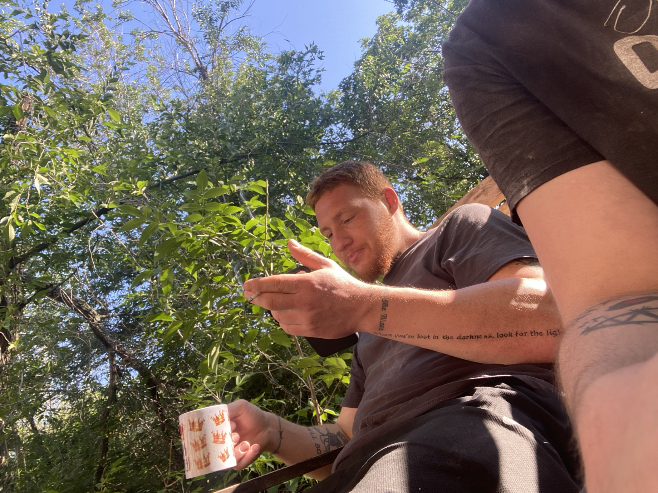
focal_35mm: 25
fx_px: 475
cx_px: 309
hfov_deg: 69.3
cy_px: 236
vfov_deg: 54.9
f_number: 2.2
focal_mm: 2.71
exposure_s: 1/122
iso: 25
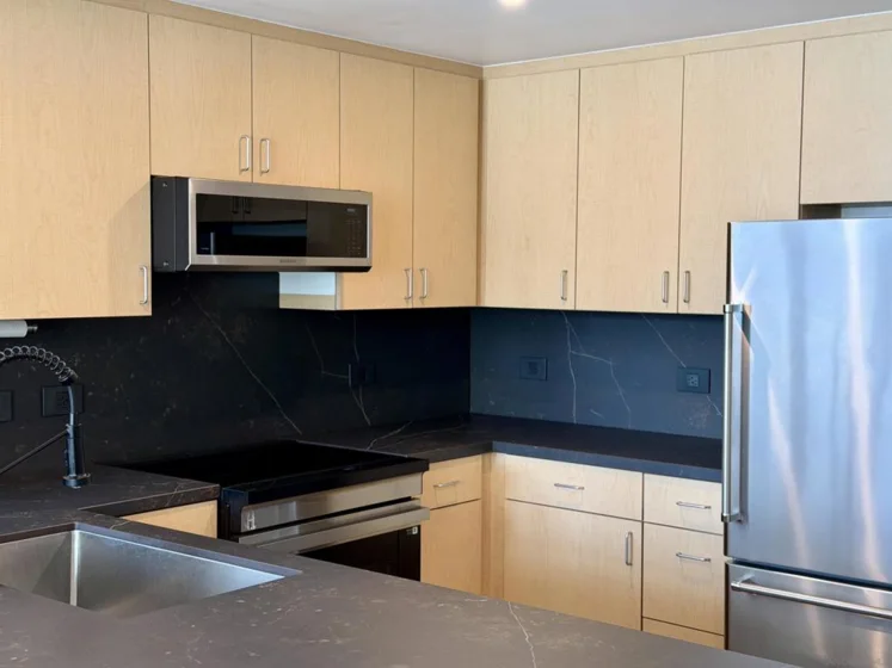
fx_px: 1237
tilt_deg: -2.4
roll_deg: -0.7
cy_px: 334
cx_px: 446
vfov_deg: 30.3
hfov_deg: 39.7
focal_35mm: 48
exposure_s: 1/60
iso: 100
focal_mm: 6.76
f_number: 1.78
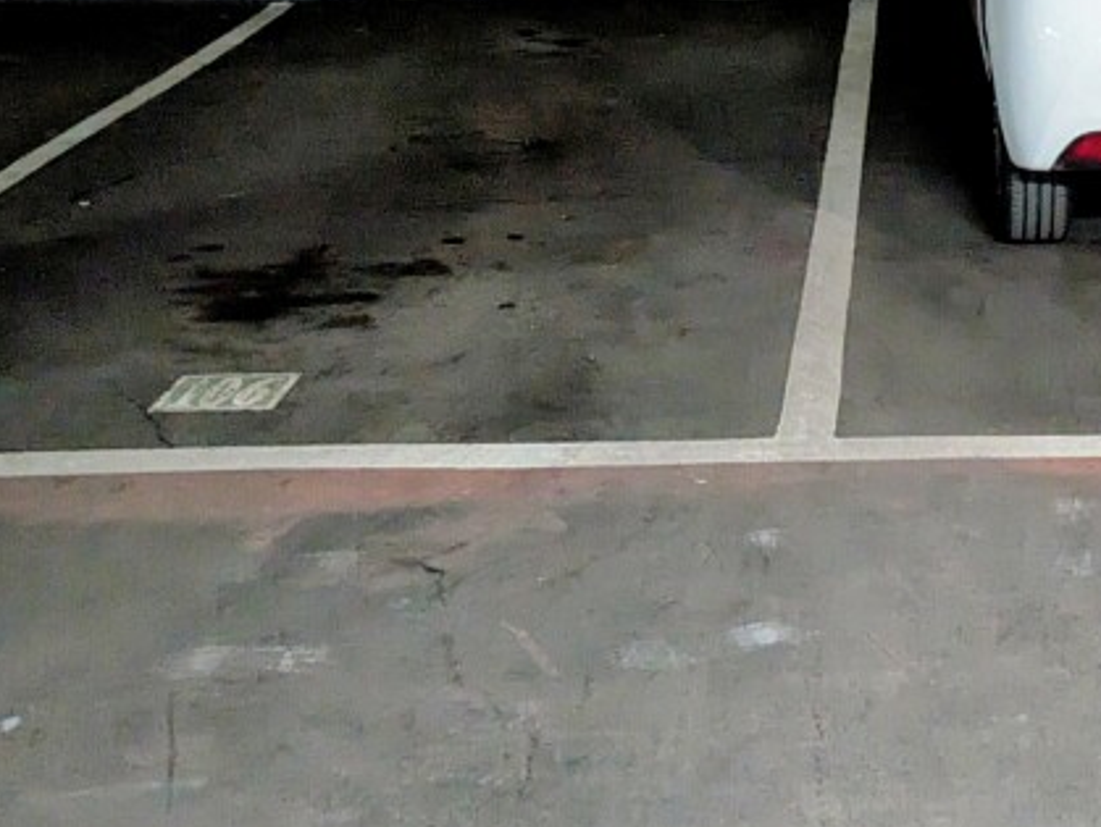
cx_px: 782
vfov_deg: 22.7
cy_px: -84
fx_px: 1942
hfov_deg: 31.3
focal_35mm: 61
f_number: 1.89
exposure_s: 1/16.7
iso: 3382
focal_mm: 5.43
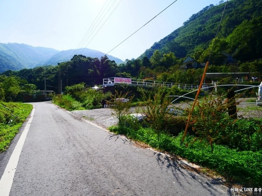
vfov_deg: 71.6
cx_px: 131
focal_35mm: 18
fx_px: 136
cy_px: 98
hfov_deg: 87.8
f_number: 5.6
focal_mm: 9
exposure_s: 1/250
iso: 200
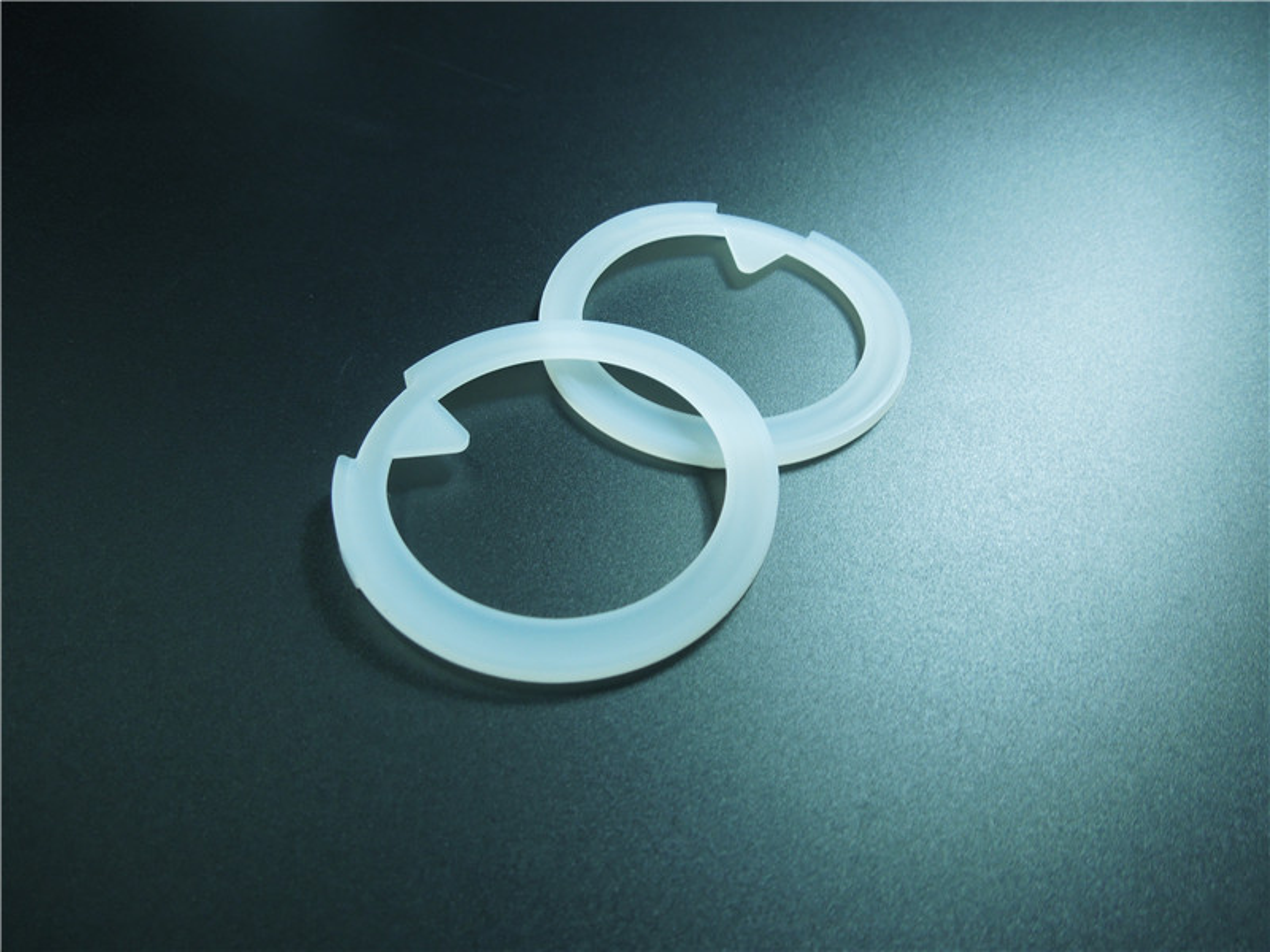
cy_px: 476
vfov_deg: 54.9
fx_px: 917
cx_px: 635
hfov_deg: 69.4
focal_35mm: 25
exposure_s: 1/30
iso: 200
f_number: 3.3
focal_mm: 4.5
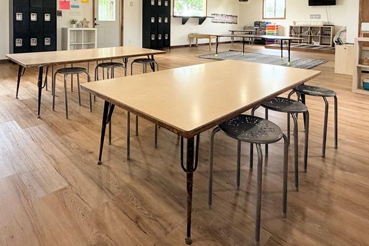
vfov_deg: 48.2
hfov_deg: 73.4
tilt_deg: -2.2
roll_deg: -0.6
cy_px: 29
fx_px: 246
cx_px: 159
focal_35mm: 24
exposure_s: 1/121
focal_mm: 2.22
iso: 200
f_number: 2.2
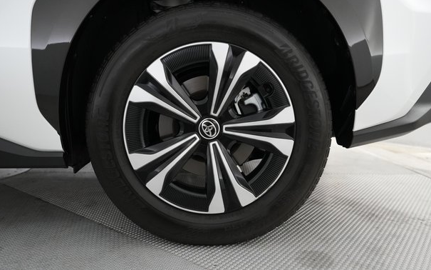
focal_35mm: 28
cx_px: 210
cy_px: 123
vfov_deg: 44.5
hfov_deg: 66.5
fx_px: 329
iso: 3200
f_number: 2.8
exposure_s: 1/250
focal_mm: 26
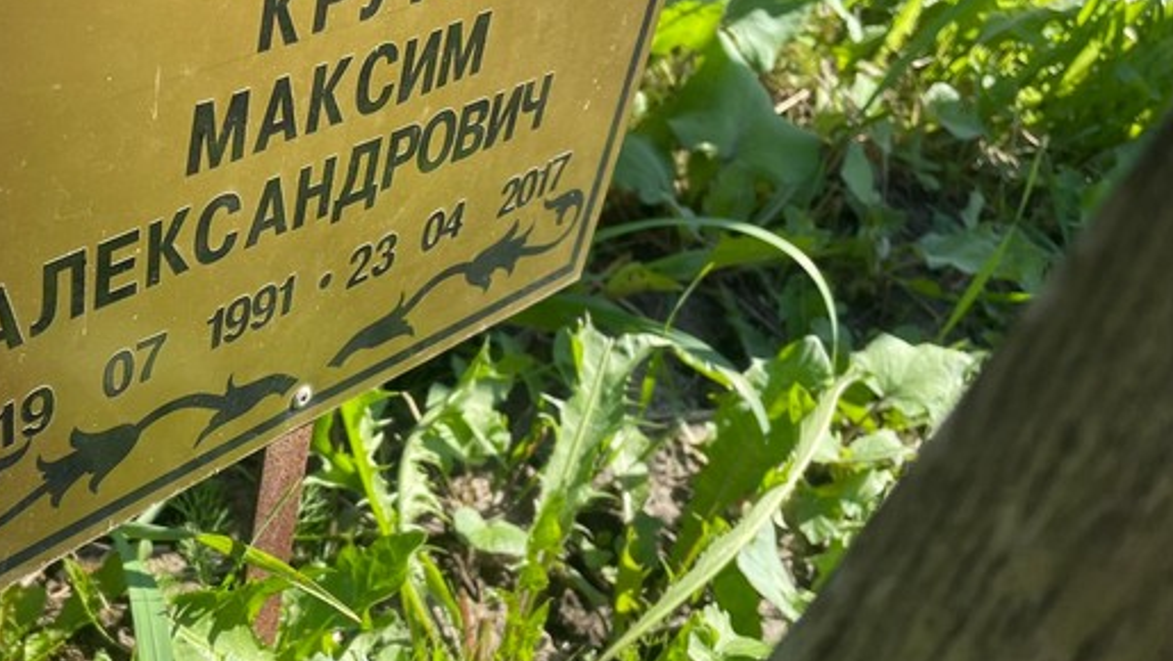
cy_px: 271
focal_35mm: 44
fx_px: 1369
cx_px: 264
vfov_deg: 27.1
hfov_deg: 44.5
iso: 32
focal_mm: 4.2
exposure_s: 1/1195
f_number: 1.6
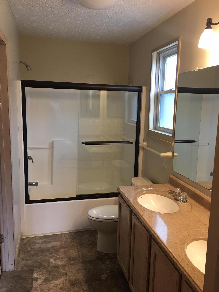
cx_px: 110
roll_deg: -2.1
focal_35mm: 29
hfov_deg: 48.2
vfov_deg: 61.7
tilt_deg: -8.1
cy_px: 146
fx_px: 245
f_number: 2.2
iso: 40
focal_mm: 4.15
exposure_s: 1/30
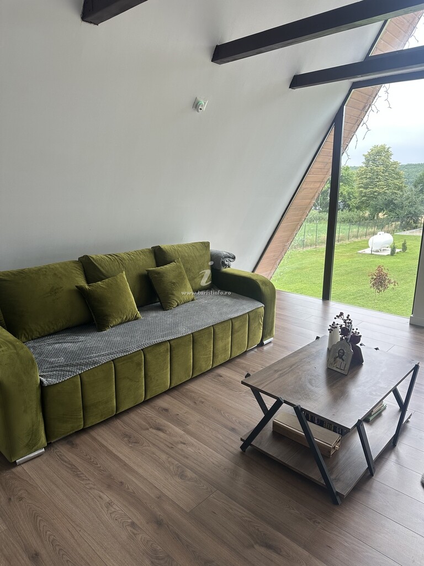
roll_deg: -1.0
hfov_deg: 56.8
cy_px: 283
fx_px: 392
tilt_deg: -13.7
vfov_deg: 71.6
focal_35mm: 24
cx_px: 212
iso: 64
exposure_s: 1/191
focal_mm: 6.86
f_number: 1.78
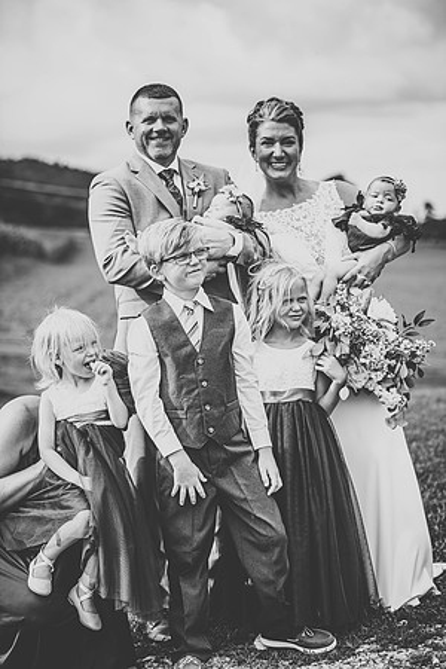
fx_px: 1524
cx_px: 223
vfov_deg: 24.8
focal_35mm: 82
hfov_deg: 16.7
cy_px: 334
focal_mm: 82
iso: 200
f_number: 2.8
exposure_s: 1/1600
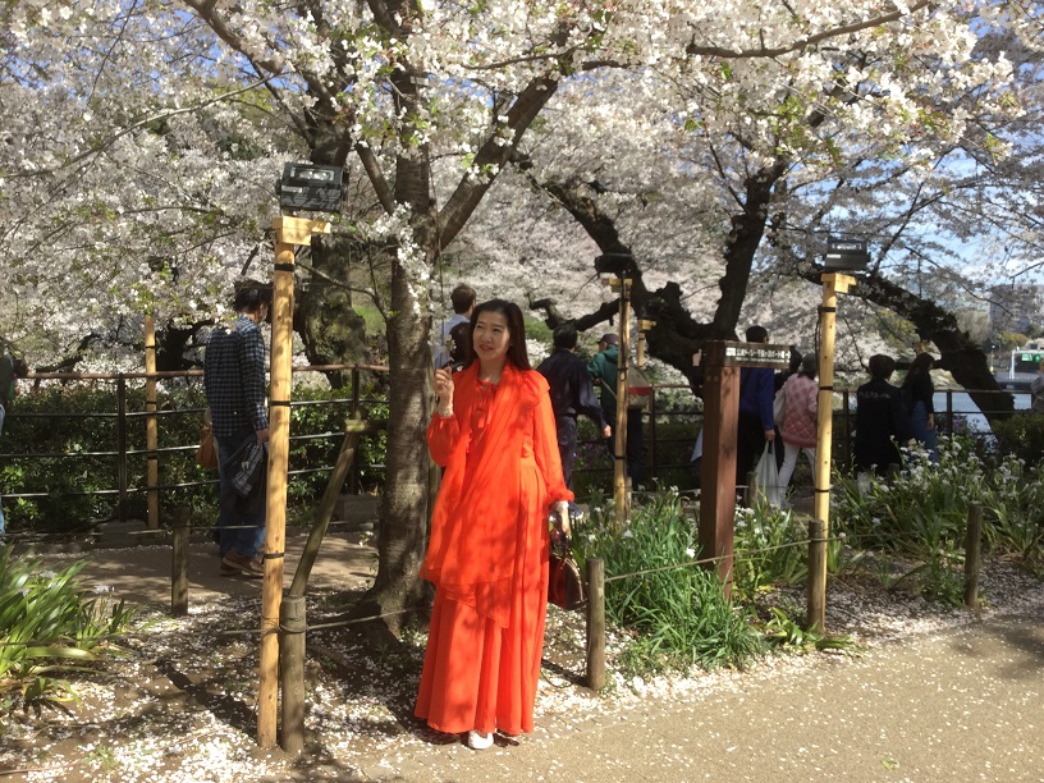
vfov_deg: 45.4
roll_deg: -1.3
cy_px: 392
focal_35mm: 31
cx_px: 522
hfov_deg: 58.4
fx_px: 935
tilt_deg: -3.8
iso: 25
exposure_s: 1/491
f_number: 2.4
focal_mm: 3.3
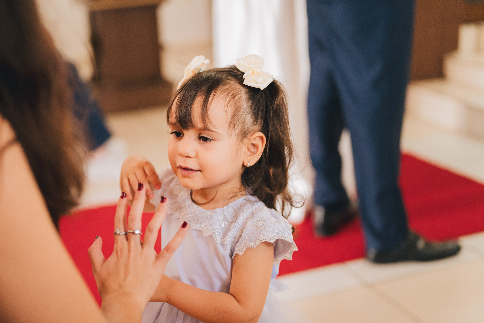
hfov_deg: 32.8
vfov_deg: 22.3
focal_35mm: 61
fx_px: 820
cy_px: 173
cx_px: 208
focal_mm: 50
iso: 2500
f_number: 1.8
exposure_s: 1/400
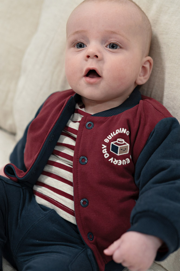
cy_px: 136
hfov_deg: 26.9
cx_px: 90
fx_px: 376
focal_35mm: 50
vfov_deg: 39.6
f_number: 3.5
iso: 1600
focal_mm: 50
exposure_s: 1/125
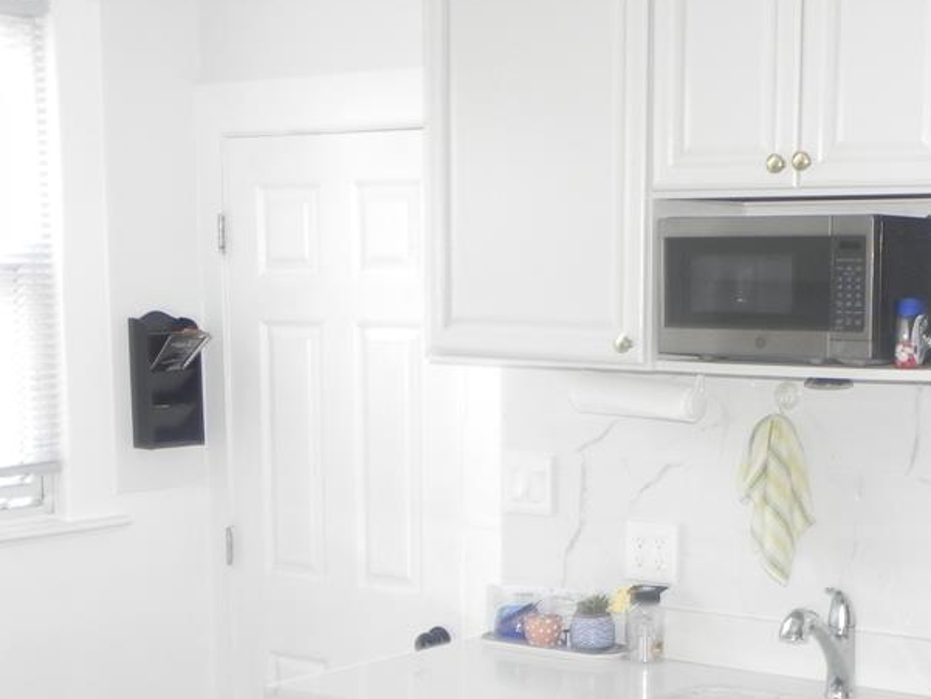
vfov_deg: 23.0
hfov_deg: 30.2
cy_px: 538
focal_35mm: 63
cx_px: 692
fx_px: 1695
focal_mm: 6.6
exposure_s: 1/30
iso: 200
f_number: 3.2
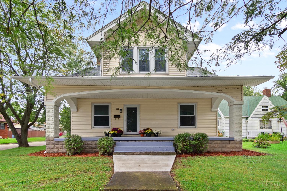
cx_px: 144
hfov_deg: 100.4
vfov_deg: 77.3
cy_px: 96
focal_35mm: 15
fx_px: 120
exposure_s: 1/40
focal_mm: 10
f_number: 5
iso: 400
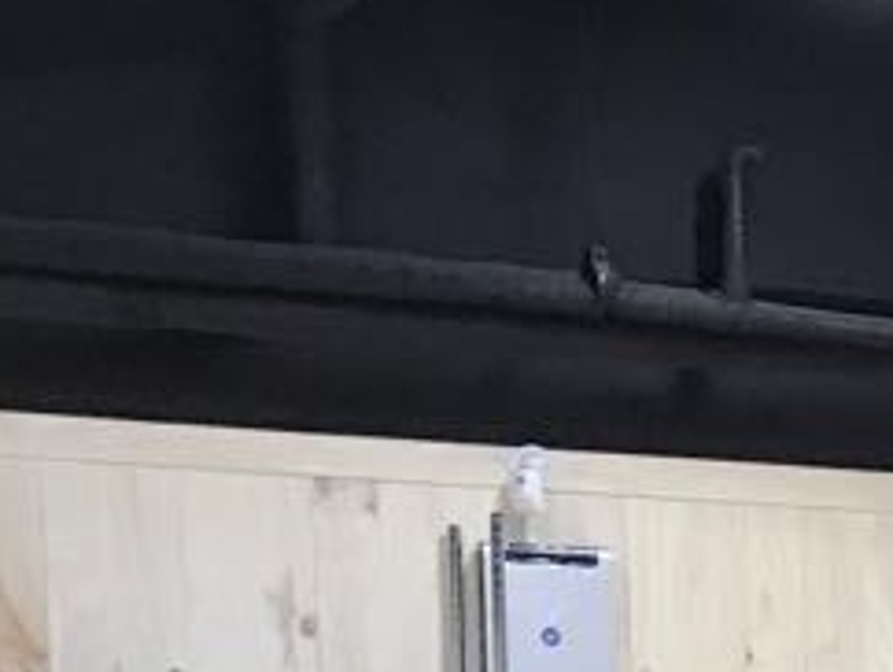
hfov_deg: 11.7
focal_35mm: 148
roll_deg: -1.7
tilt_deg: -9.3
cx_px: 1908
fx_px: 3822
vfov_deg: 9.3
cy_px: 1422
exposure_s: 1/30
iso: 32
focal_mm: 3.99
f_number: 1.8
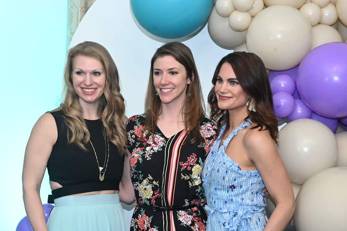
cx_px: 65
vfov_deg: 13.4
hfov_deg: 19.8
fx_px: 983
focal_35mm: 102
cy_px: 117
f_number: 3.5
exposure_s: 1/200
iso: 2500
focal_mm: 58
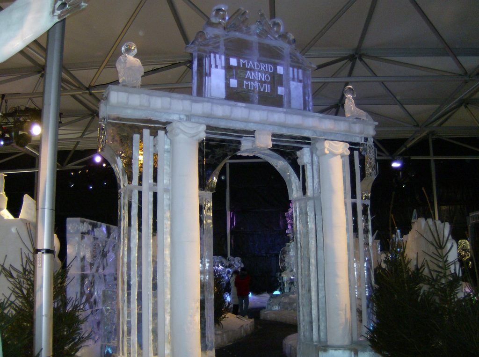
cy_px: 178
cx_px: 240
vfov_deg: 39.5
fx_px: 497
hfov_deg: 51.5
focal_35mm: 36
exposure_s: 1/60
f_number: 2.8
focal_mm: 6
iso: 200
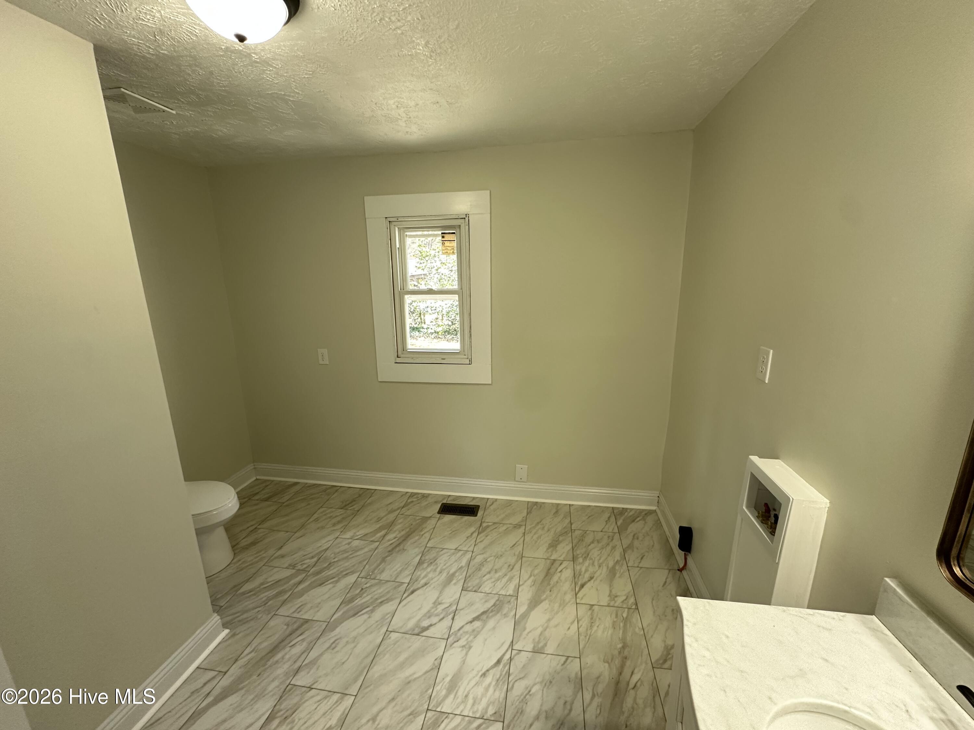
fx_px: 394
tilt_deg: -12.9
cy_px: 365
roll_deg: +0.7
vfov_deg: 85.7
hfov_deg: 102.1
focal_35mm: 14
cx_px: 487
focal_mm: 2.22
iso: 250
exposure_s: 1/99
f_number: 2.2
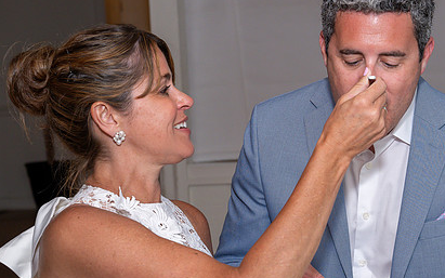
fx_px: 1116
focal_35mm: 92
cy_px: 146
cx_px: 276
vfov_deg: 14.2
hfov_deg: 22.5
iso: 500
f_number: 7.1
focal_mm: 55
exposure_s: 1/250
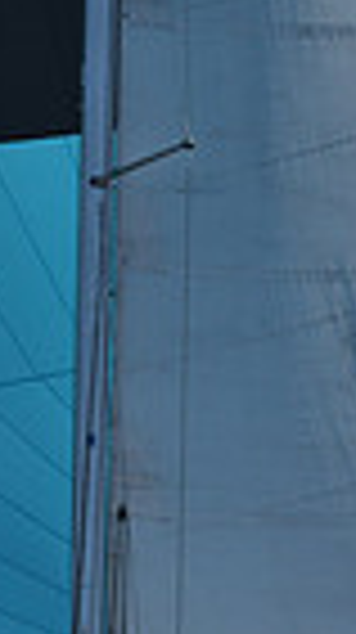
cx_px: 162
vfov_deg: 3.1
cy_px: 524
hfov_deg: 1.8
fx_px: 11597
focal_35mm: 689
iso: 250
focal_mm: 160
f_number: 7.1
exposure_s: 1/800
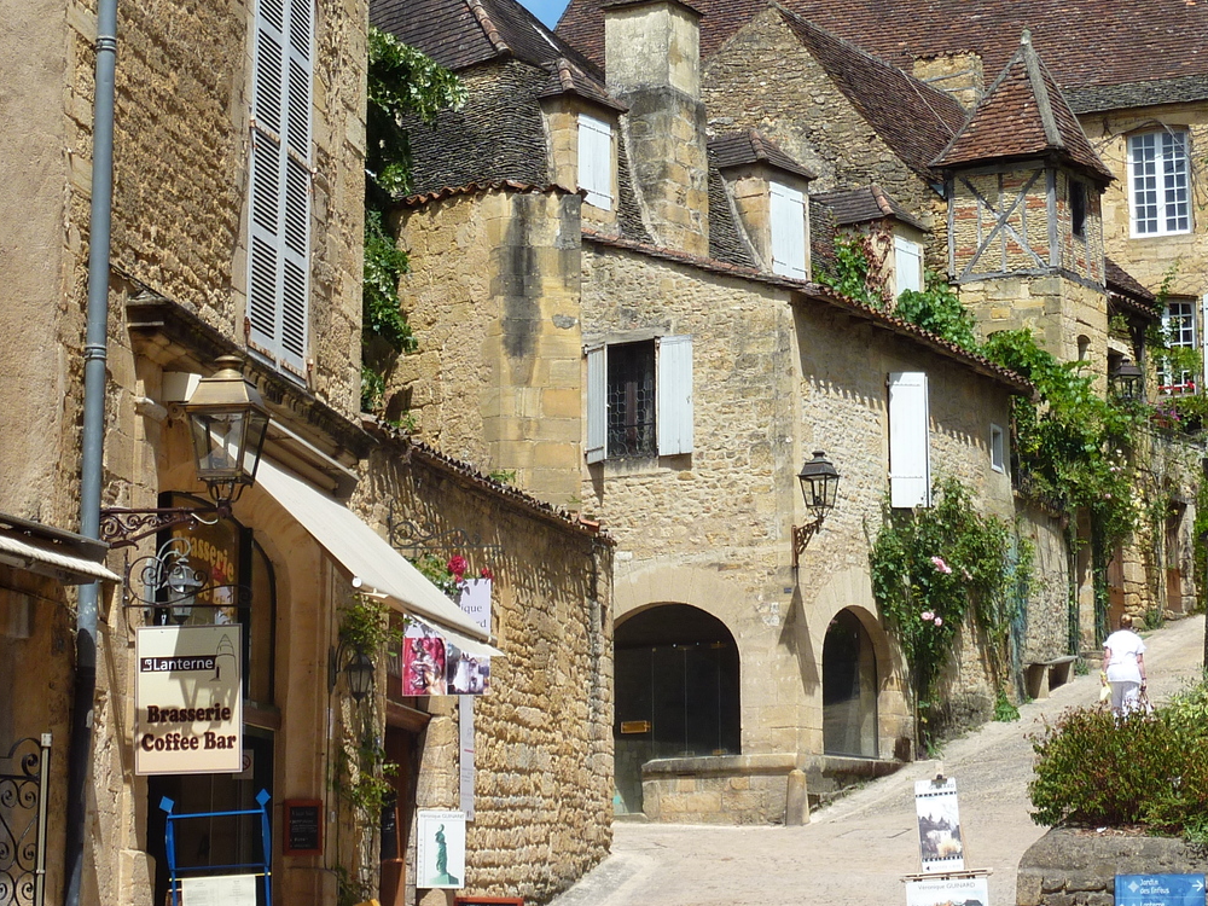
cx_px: 699
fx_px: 3071
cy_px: 329
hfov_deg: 22.2
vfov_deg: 16.8
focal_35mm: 88
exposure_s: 1/500
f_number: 4.5
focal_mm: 9.1
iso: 80
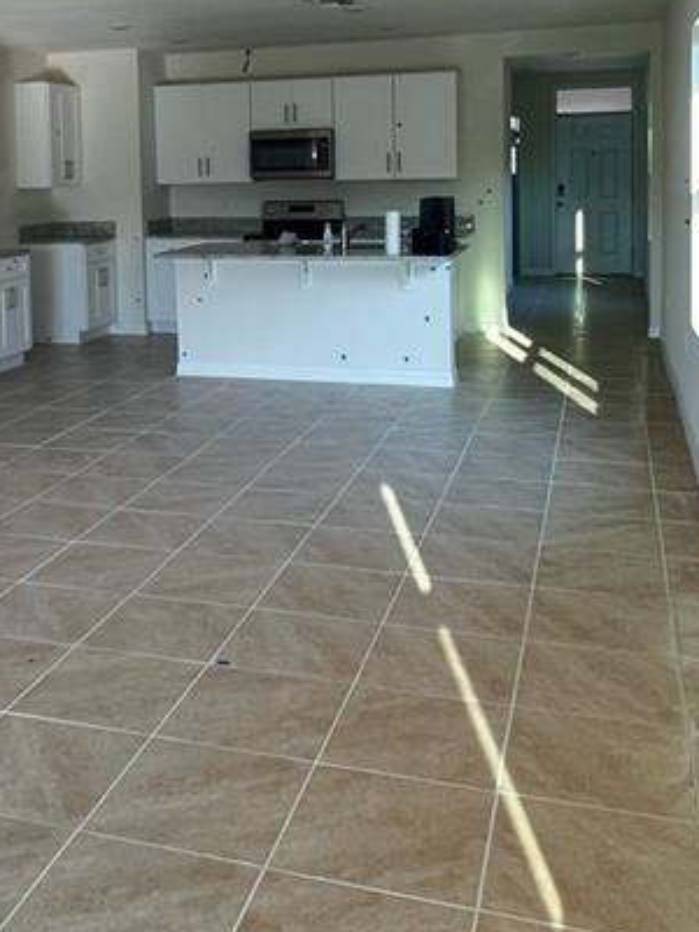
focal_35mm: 39
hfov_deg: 36.2
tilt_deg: -3.0
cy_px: 252
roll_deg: +1.2
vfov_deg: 46.4
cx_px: 204
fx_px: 1050
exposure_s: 1/99
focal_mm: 1.57
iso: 100
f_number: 1.8
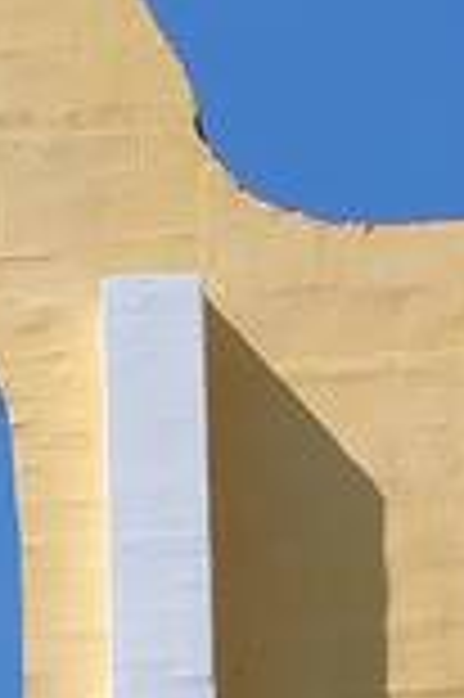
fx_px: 5406
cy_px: 1072
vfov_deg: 7.3
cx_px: -59
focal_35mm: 279
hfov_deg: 4.9
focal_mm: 6.12
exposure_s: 1/740
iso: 50
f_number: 1.9
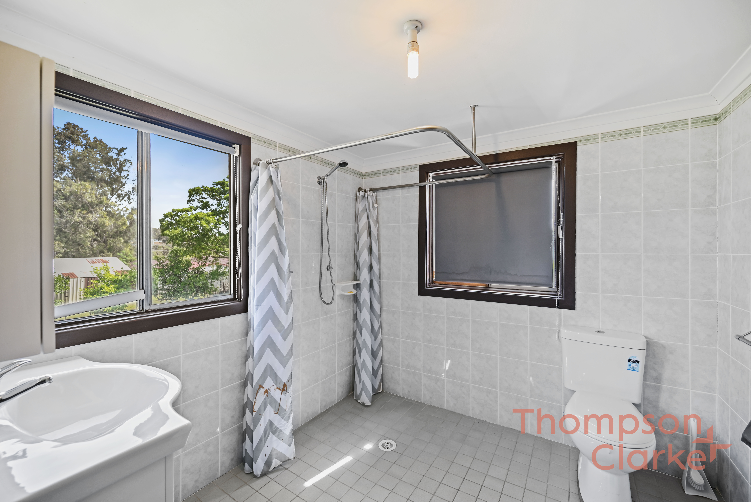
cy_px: 251
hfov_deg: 104.2
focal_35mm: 14
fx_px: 292
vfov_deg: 81.3
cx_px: 376
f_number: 4
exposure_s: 1/15
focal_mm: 14
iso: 100
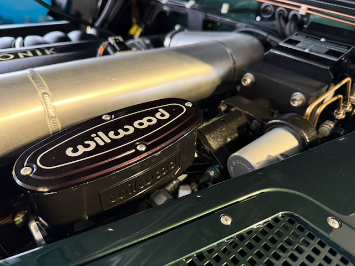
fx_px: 246
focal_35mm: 24
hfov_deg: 71.6
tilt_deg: -35.0
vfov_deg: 56.8
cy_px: 133
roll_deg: -1.2
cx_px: 178
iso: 800
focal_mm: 6.76
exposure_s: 1/60
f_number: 1.78
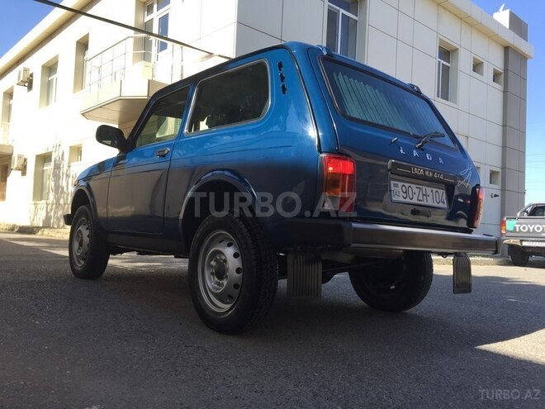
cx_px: 272
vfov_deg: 48.2
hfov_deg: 61.7
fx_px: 457
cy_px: 204
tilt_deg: +2.5
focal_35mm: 29
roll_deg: -3.4
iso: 32
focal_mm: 4.15
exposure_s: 1/807
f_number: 2.2
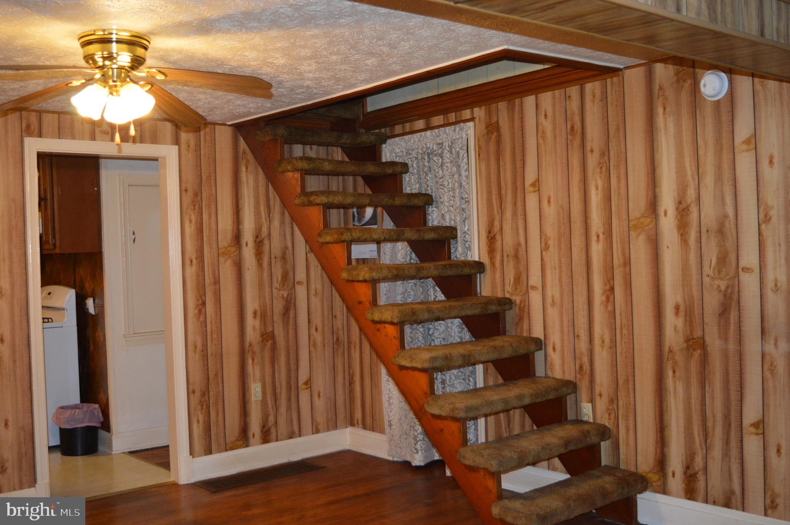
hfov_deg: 51.3
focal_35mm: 38
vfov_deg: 35.4
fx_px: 822
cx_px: 395
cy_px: 262
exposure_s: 1/60
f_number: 4
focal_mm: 25
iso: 1400
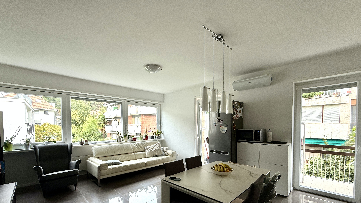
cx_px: 176
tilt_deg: -2.1
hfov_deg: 99.4
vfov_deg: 65.8
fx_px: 153
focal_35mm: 16
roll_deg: -0.1
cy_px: 130
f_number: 2.2
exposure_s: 1/118
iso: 64
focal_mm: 2.22
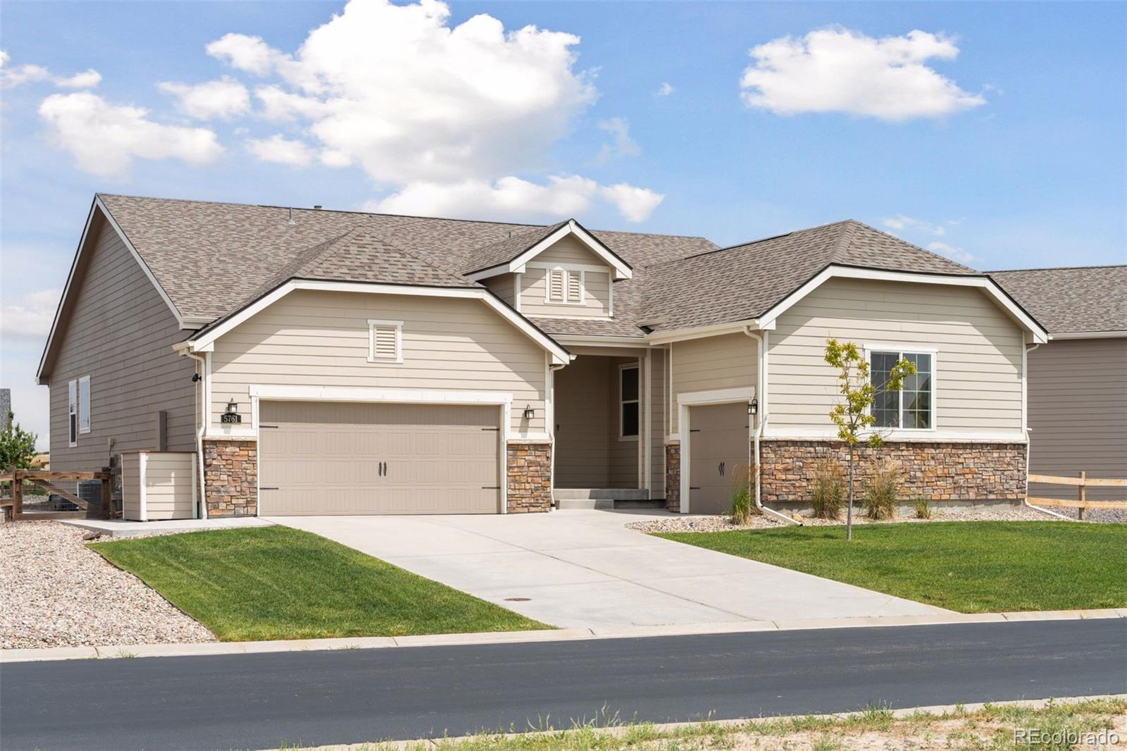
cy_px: 376
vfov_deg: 27.0
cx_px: 564
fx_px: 1565
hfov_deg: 39.6
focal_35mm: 50
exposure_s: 1/1000
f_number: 9
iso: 400
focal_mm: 50
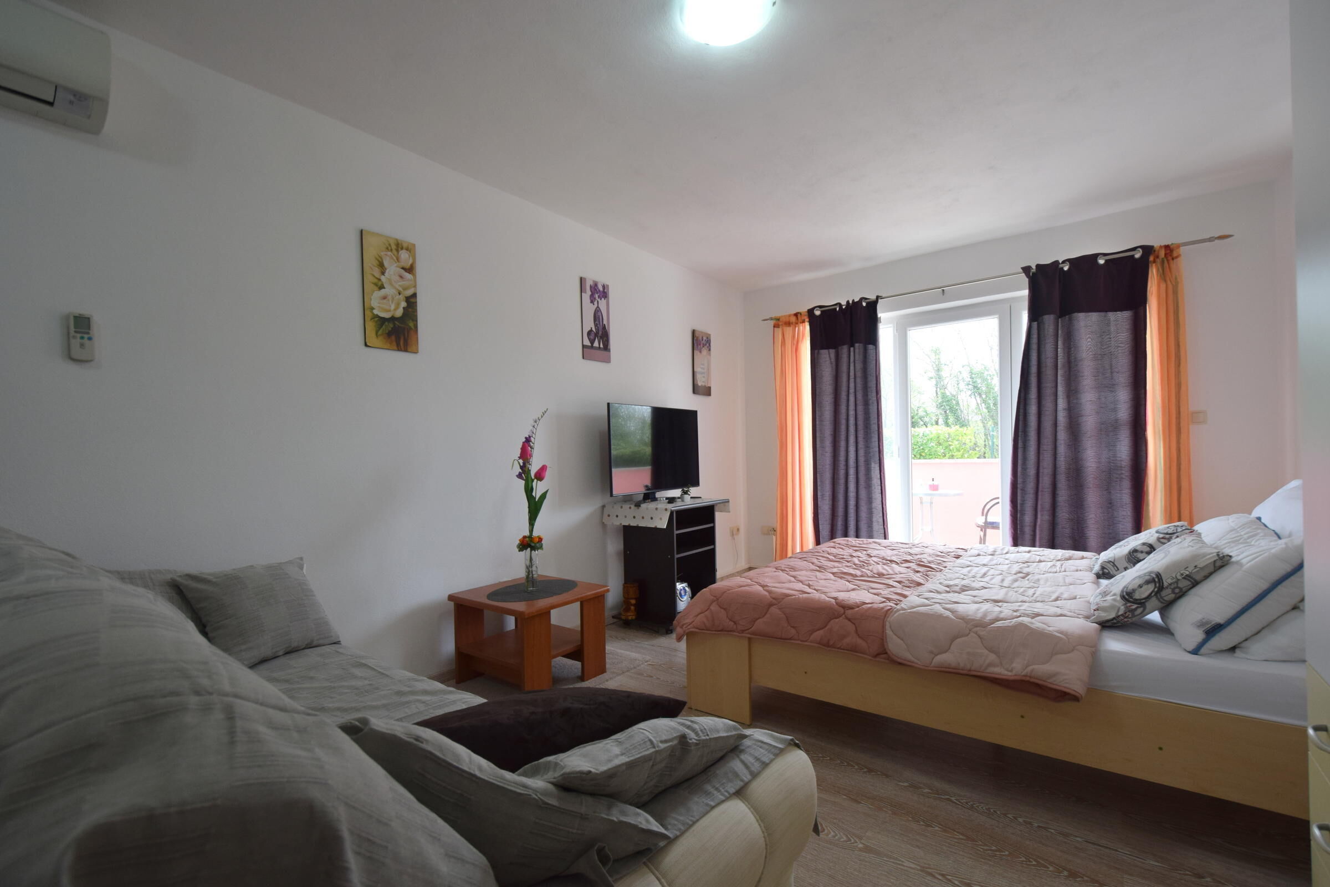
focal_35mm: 15
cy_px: 444
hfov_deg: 100.4
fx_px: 554
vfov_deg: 77.3
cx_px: 665
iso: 400
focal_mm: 10
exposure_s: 1/125
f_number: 5.6
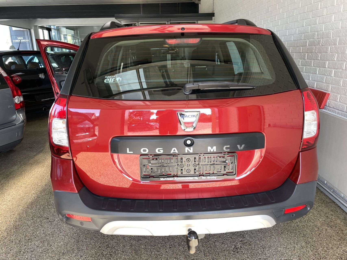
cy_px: 130
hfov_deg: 67.3
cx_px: 174
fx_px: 261
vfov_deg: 53.1
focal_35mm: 26
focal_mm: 4.2
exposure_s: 1/121
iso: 32
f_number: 1.6
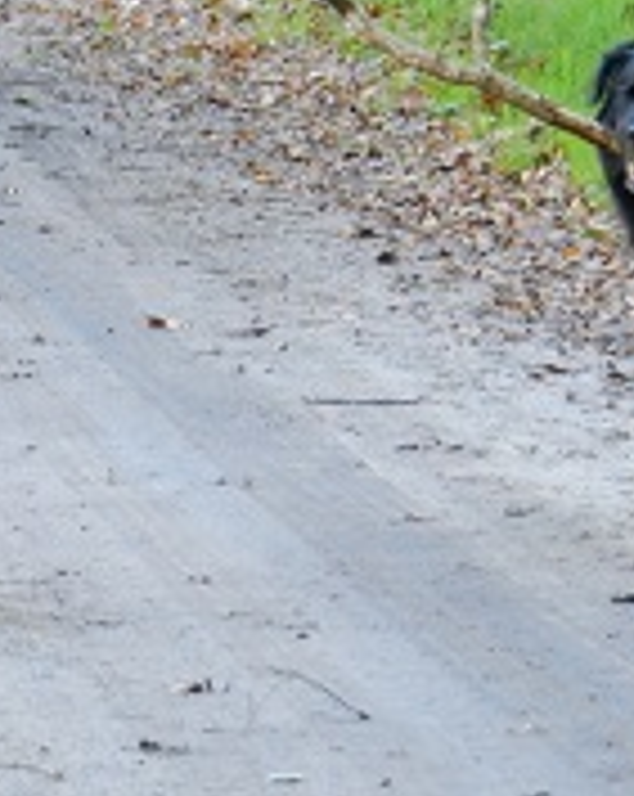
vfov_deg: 4.1
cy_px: 220
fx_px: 11170
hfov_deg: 3.2
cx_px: 877
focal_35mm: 475
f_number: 5.6
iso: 800
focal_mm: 38.2
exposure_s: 1/40
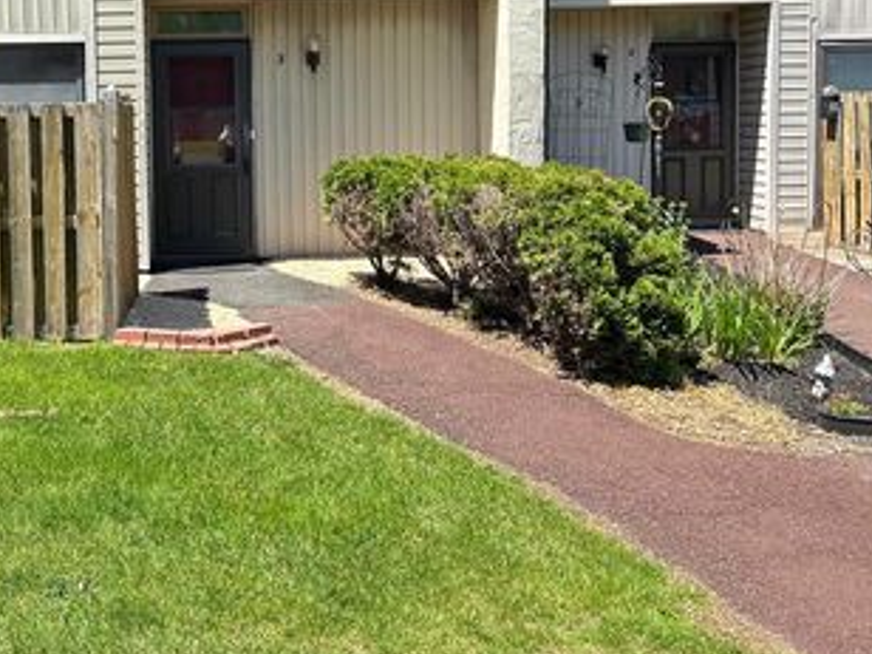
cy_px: 157
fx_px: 982
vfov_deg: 35.9
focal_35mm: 39
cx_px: 224
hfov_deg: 46.2
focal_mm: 6.86
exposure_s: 1/1183
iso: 80
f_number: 1.78
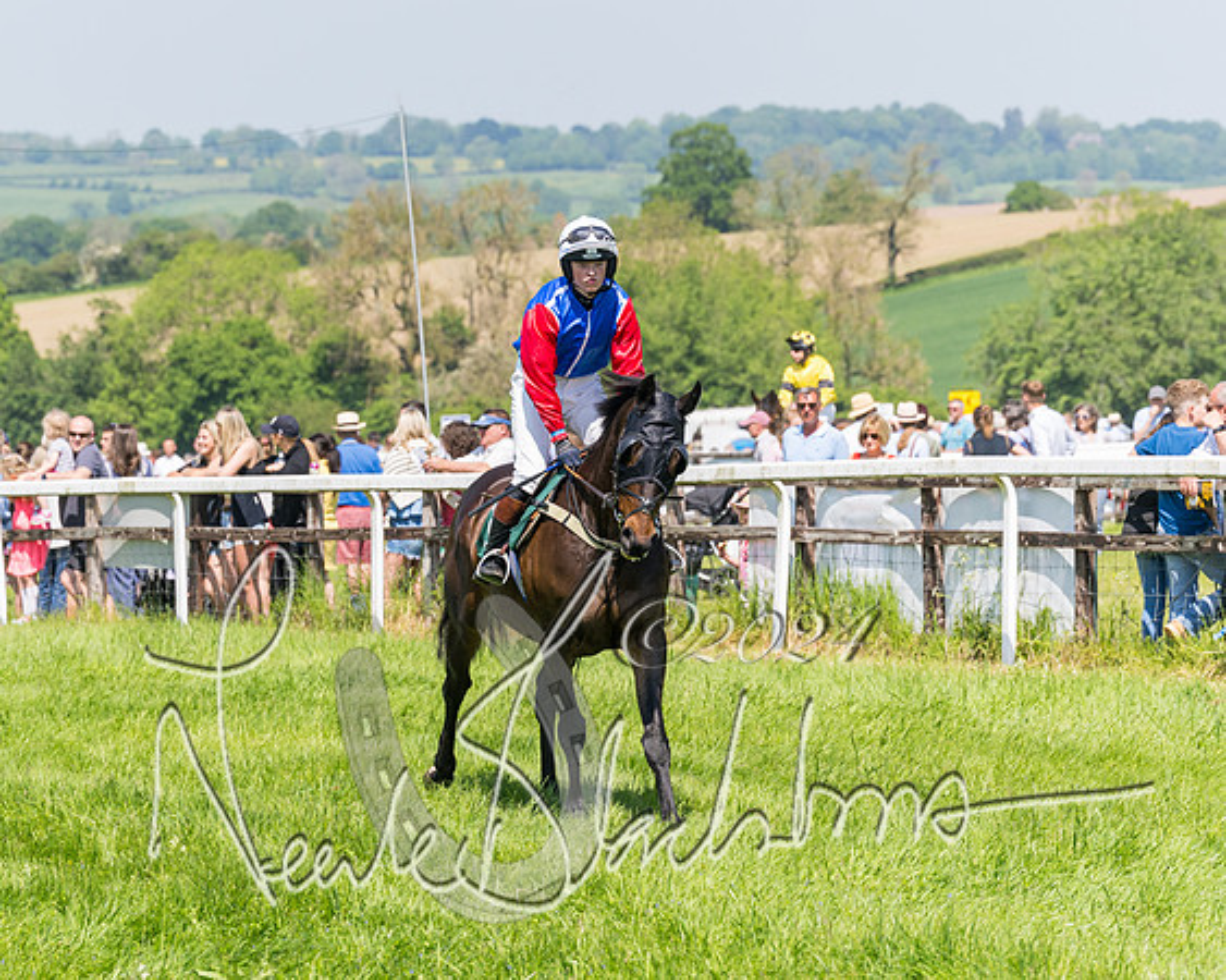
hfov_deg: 9.5
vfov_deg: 7.6
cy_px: 490
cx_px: 502
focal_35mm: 203
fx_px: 7356
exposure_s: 1/1250
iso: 200
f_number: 5
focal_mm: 120
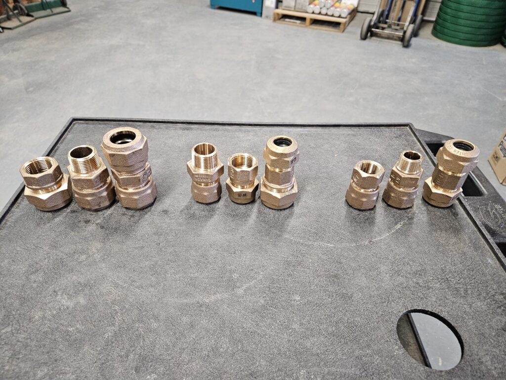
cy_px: 190
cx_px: 253
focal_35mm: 23
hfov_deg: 73.9
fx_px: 336
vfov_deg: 58.9
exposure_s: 1/60
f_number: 1.8
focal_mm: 5.4
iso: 640
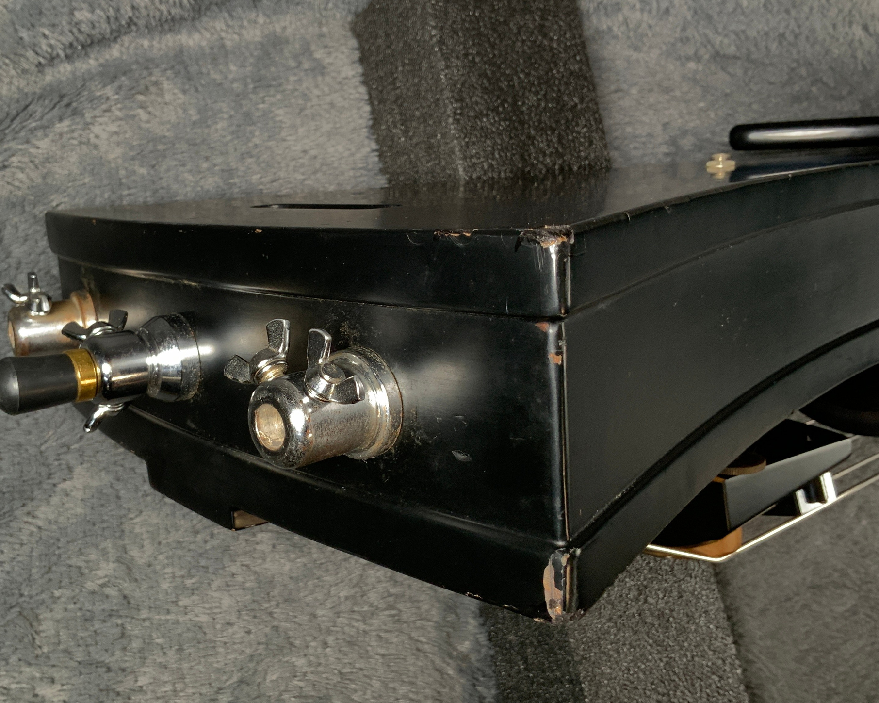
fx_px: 1040
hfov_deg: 45.5
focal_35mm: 40
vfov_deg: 37.3
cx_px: 348
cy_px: 353
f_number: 1.8
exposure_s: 1/104
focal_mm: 3
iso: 64
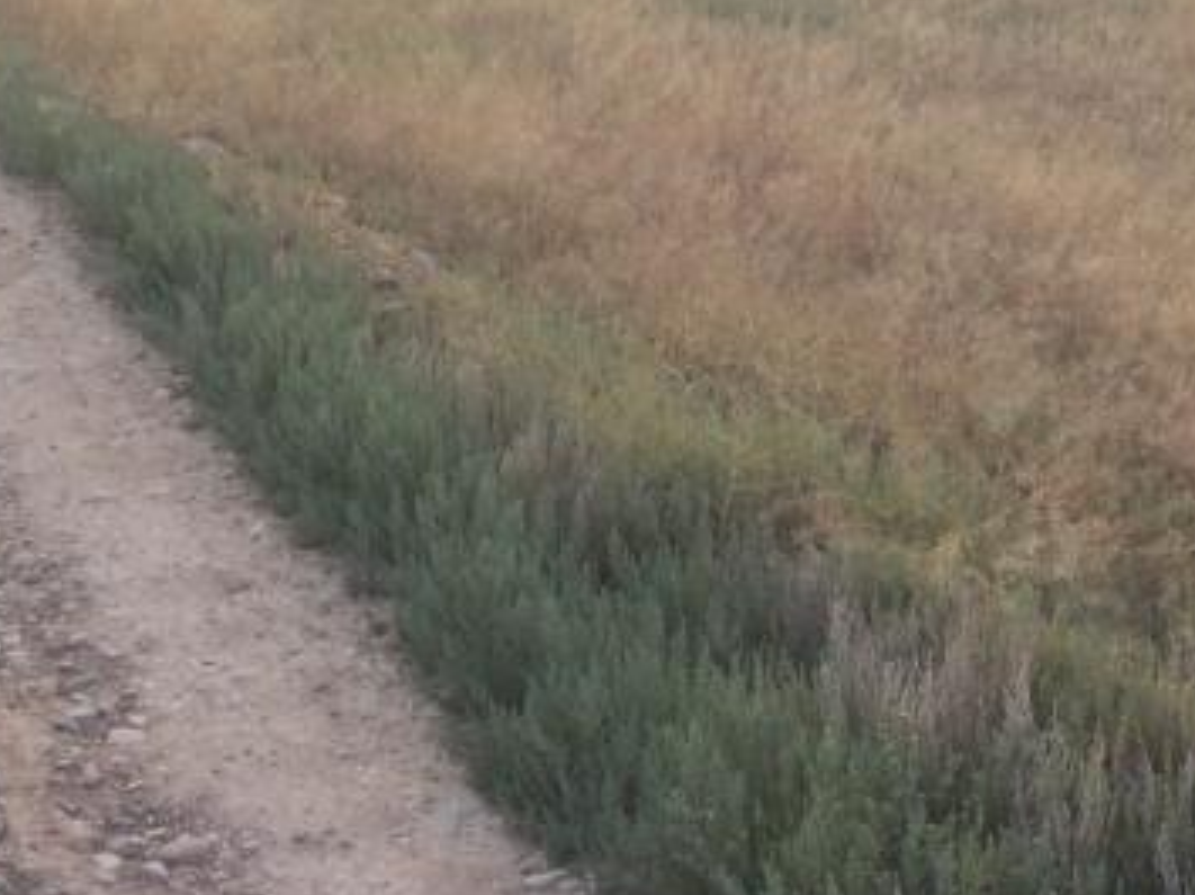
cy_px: -257
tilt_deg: -2.2
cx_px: 709
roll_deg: -0.1
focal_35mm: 84
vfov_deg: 16.6
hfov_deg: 23.3
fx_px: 2898
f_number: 2.2
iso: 32
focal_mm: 4.15
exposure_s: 1/488
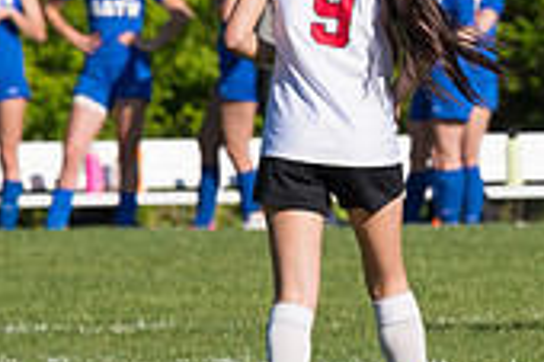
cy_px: 131
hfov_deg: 2.0
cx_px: 925
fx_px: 15428
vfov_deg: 1.3
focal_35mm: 1022
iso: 250
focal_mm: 200
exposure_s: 1/1600
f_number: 5.6
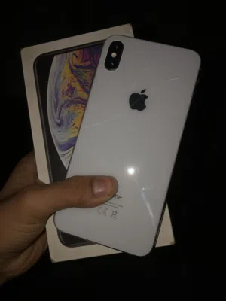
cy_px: 150
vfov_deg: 63.4
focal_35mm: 28
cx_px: 113
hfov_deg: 49.7
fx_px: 244
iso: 20
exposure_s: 1/43
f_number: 1.8
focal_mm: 3.99
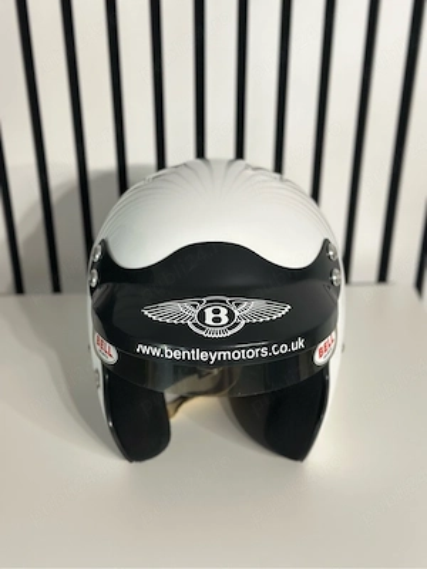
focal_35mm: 48
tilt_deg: -30.7
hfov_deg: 30.3
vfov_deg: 39.7
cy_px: 284
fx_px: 789
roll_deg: +0.2
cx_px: 214
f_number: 1.78
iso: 400
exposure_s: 1/60
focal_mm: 6.86
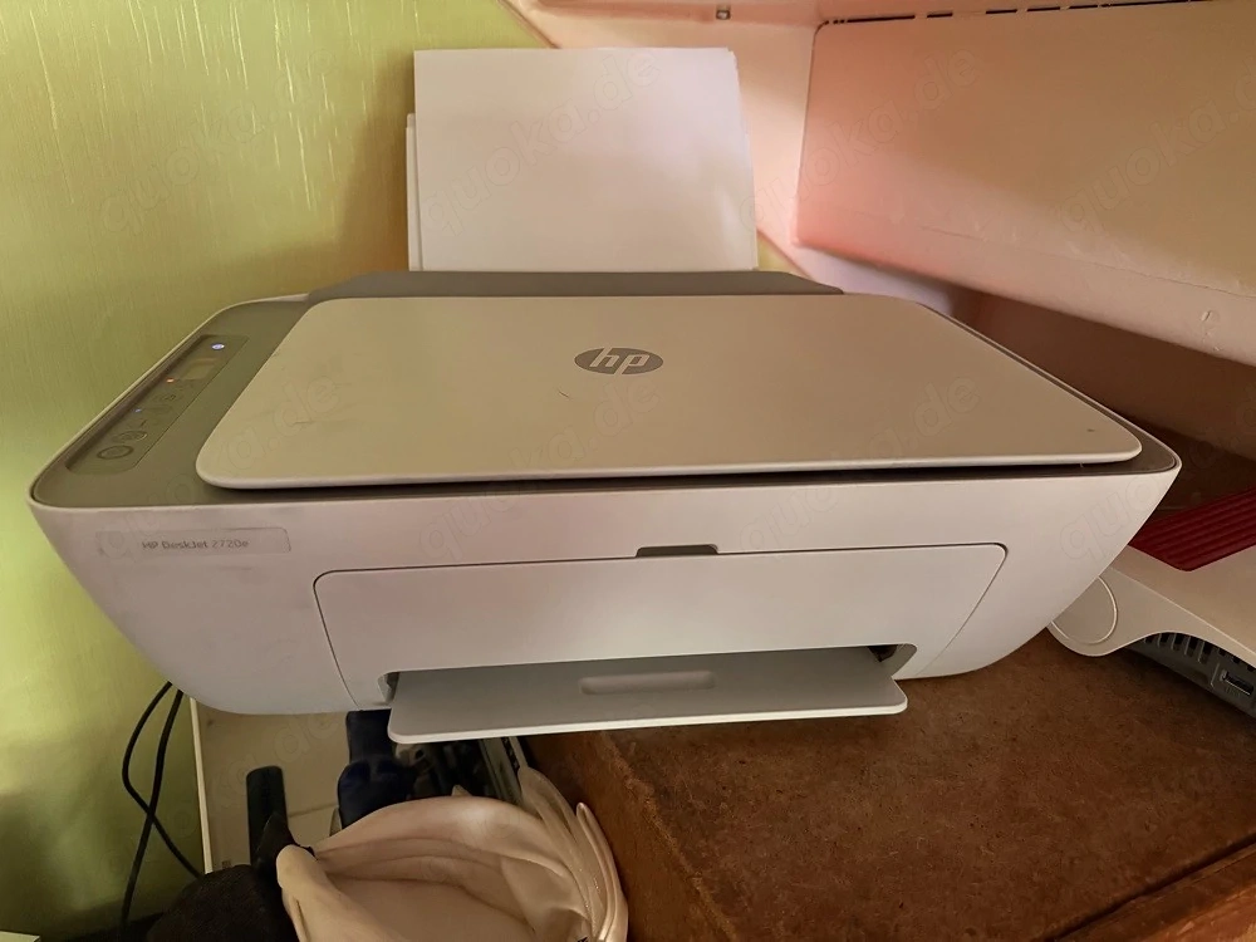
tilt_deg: -23.0
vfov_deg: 56.8
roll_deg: -1.9
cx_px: 628
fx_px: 871
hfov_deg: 71.6
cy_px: 471
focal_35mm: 24
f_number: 1.78
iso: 800
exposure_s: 1/25
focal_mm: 6.76
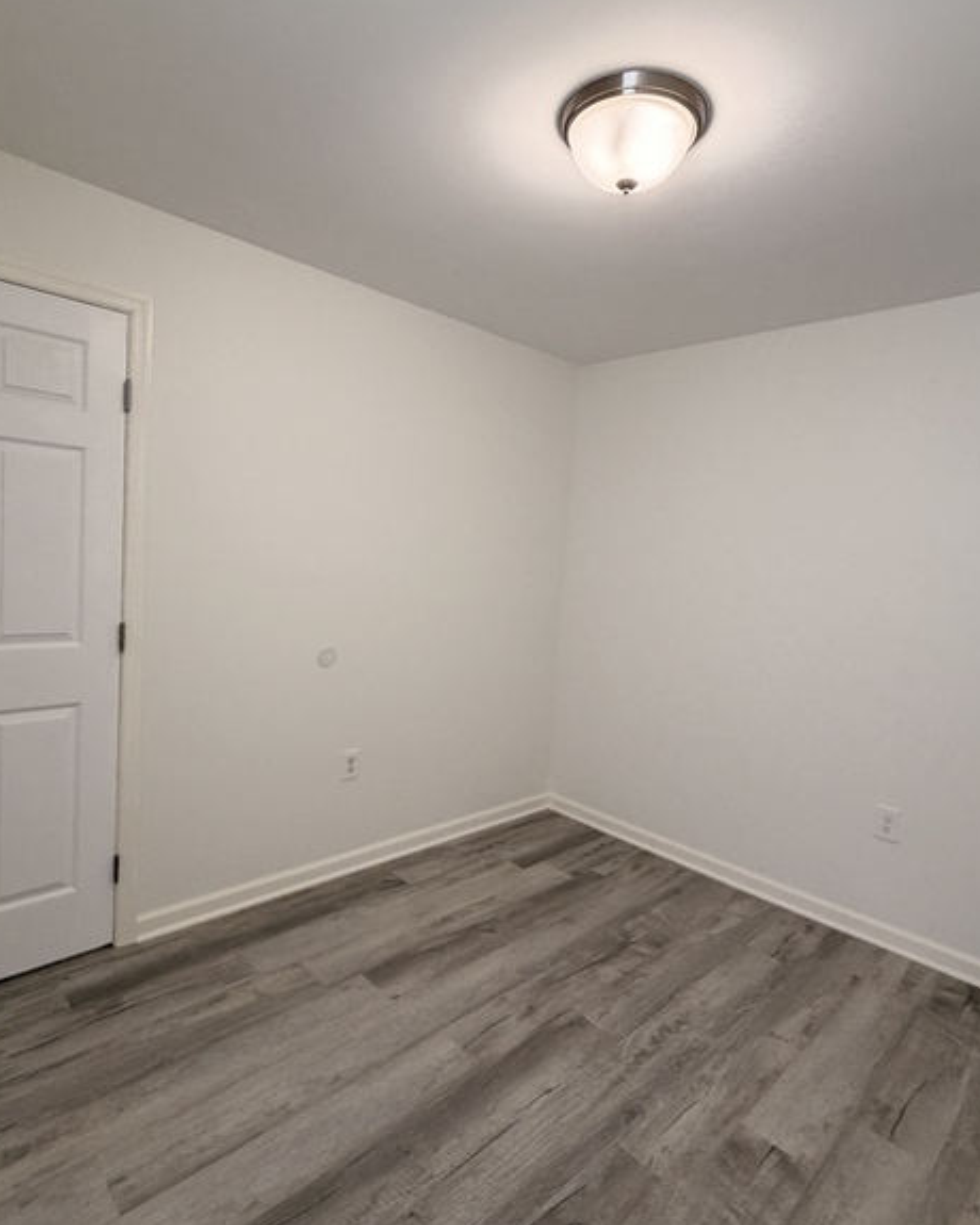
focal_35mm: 19
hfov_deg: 70.8
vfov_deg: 83.3
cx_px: 499
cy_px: 597
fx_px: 689
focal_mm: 2.22
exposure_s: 1/120
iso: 200
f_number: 2.2
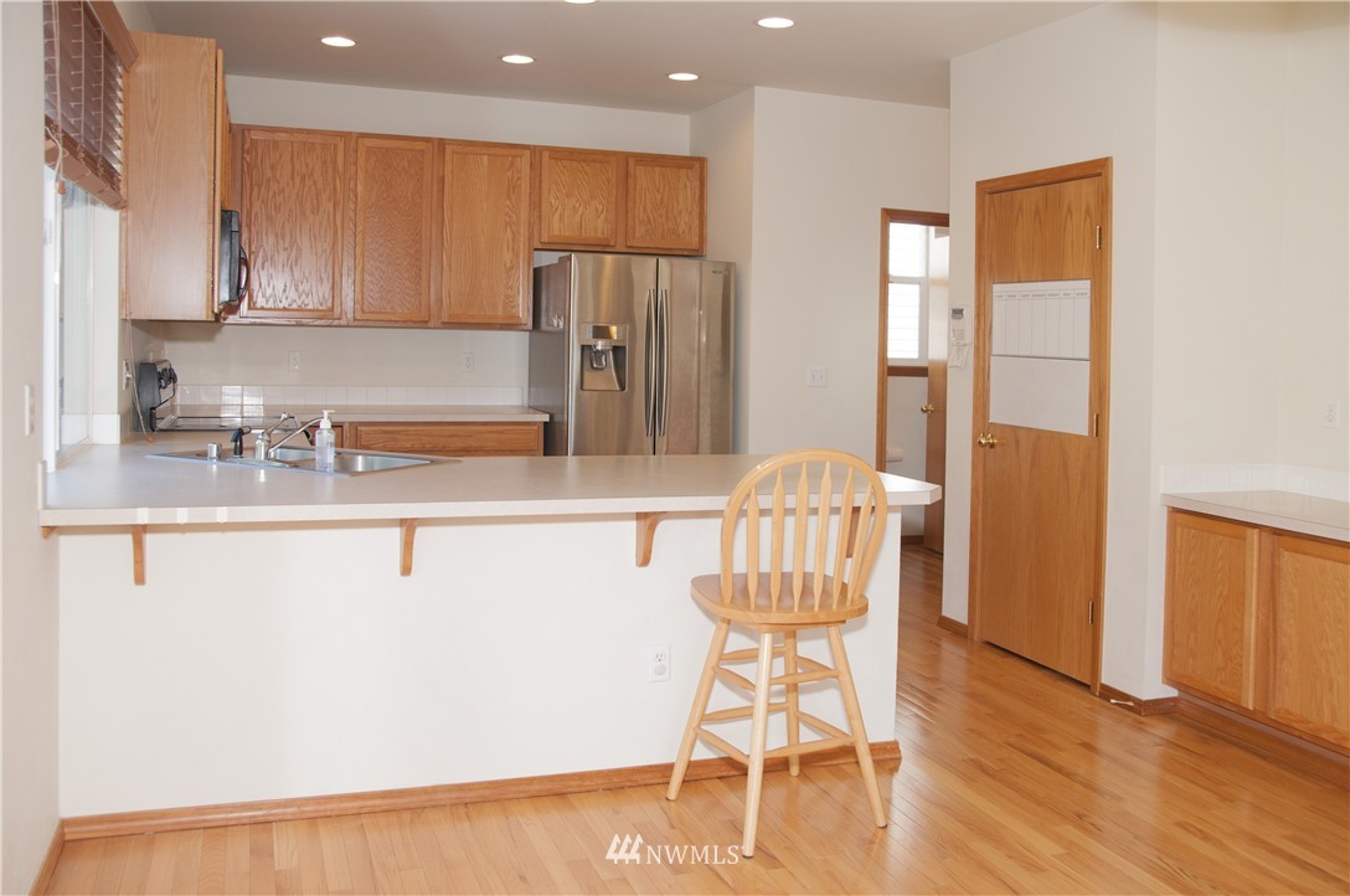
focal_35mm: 30
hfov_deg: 62.0
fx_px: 1123
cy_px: 448
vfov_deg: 43.5
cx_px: 675
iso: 200
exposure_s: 1/60
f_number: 5
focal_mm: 20
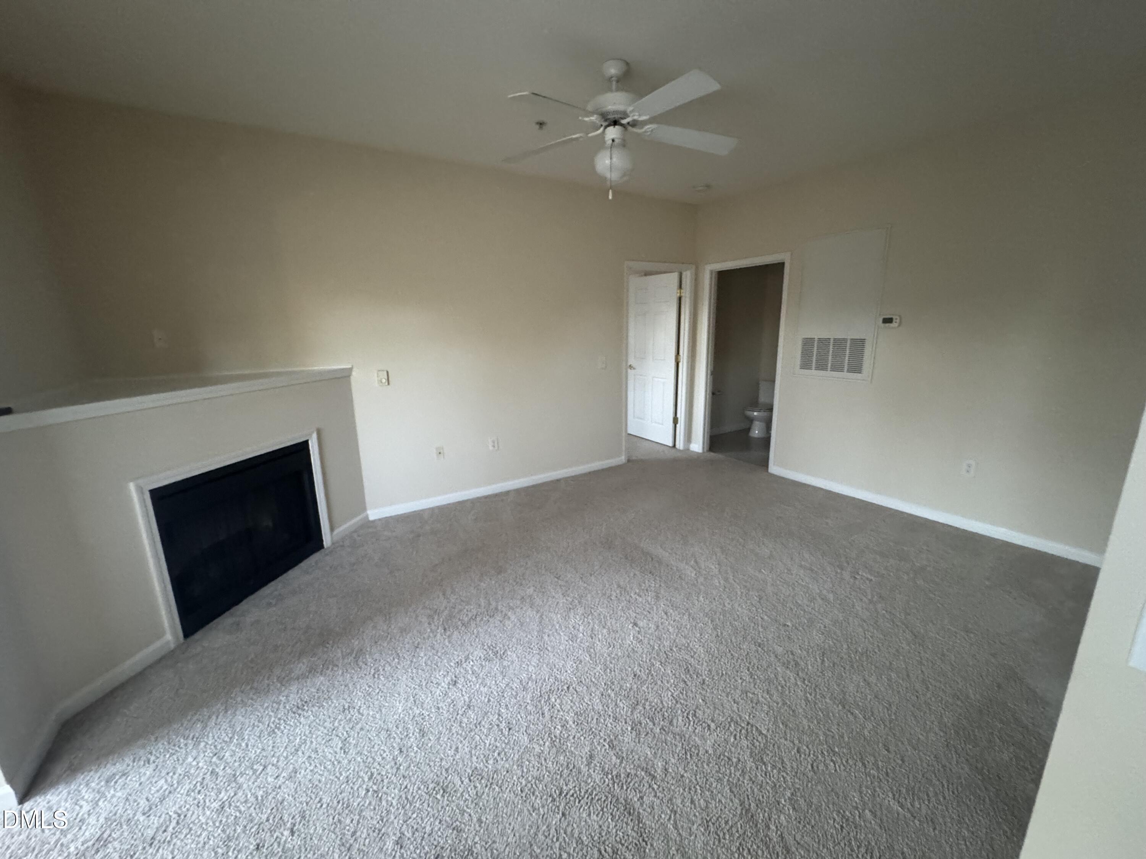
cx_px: 573
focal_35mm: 14
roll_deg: +0.6
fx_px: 463
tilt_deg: -11.8
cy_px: 430
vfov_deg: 85.7
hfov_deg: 102.1
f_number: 2.2
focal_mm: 2.22
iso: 1000
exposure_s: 1/60
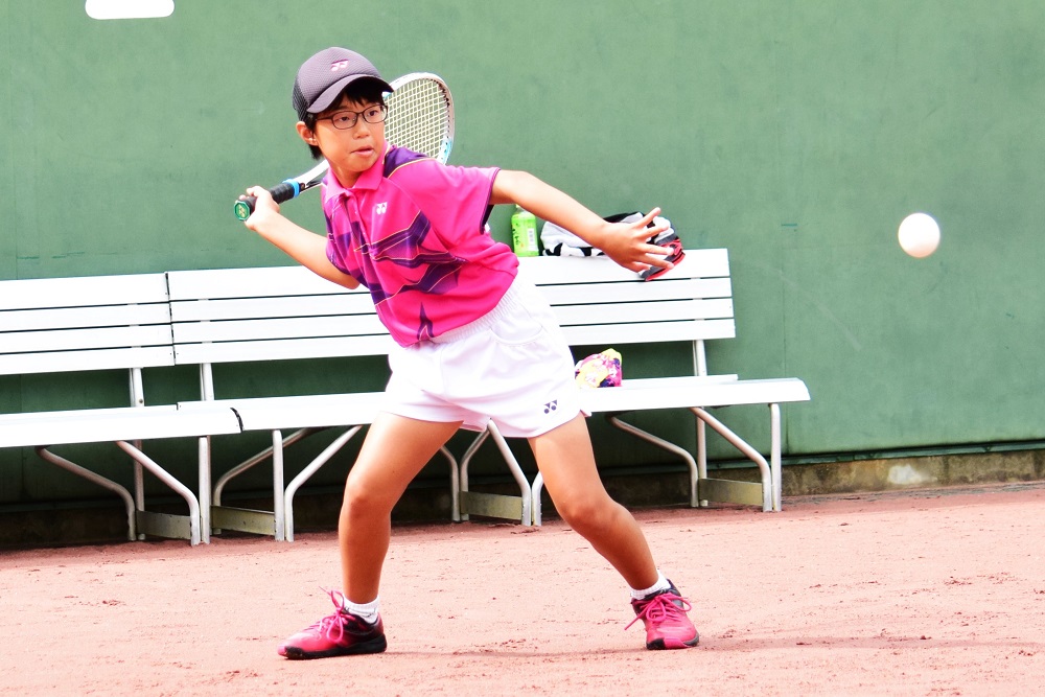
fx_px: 3397
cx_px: 522
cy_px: 348
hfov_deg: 17.5
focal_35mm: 117
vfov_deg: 11.7
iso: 500
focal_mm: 78
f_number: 4.5
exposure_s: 1/1250
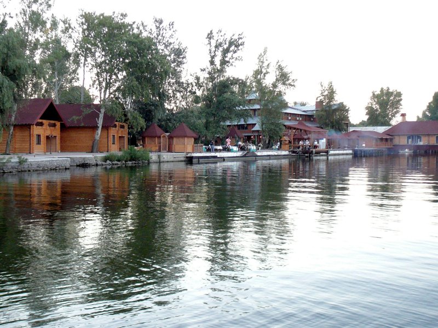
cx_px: 219
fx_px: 569
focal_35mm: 45
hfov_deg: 42.1
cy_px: 164
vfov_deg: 32.2
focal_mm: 6.7
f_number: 3.2
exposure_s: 1/30
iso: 250
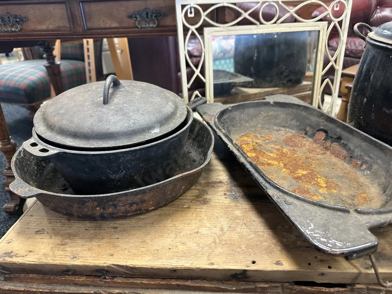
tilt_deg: -27.7
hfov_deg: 71.6
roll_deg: +1.5
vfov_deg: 56.8
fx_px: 272
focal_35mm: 24
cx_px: 196
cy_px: 147
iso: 320
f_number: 1.78
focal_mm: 6.86
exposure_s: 1/50
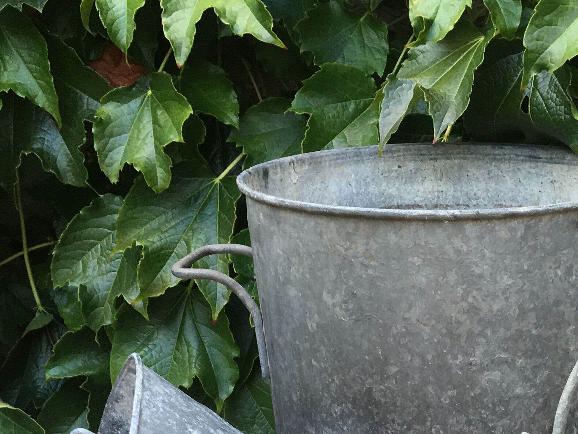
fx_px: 1236
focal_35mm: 74
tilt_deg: -24.9
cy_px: 502
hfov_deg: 24.2
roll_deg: -0.6
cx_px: 673
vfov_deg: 18.9
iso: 40
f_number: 2.2
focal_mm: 4.15
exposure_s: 1/100
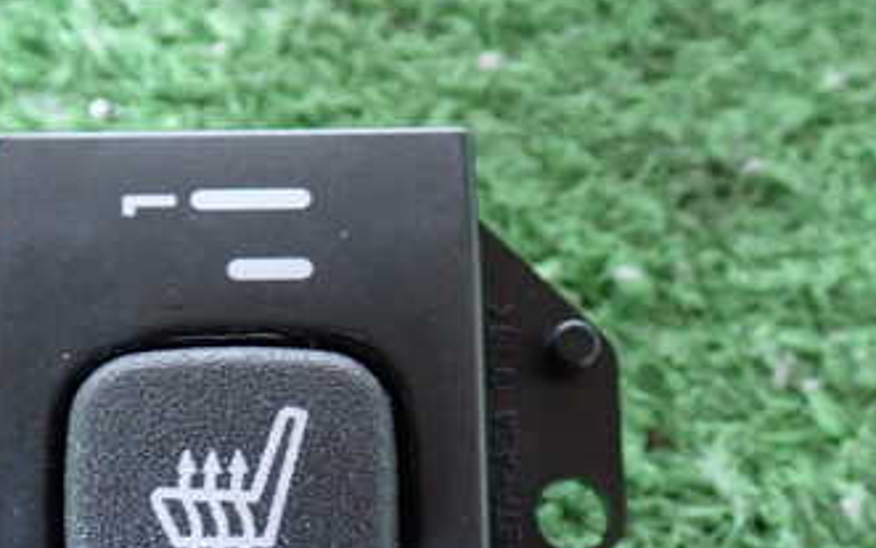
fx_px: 1743
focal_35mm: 73
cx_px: 257
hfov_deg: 27.9
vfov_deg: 17.7
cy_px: 434
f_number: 2.7
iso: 800
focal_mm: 6.83
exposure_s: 1/20
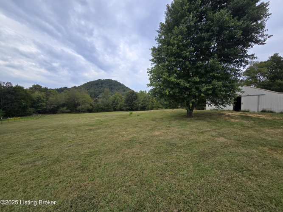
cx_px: 142
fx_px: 106
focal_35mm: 13
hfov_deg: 106.2
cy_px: 106
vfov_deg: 89.9
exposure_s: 1/1269
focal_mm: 2.2
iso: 50
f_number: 2.2
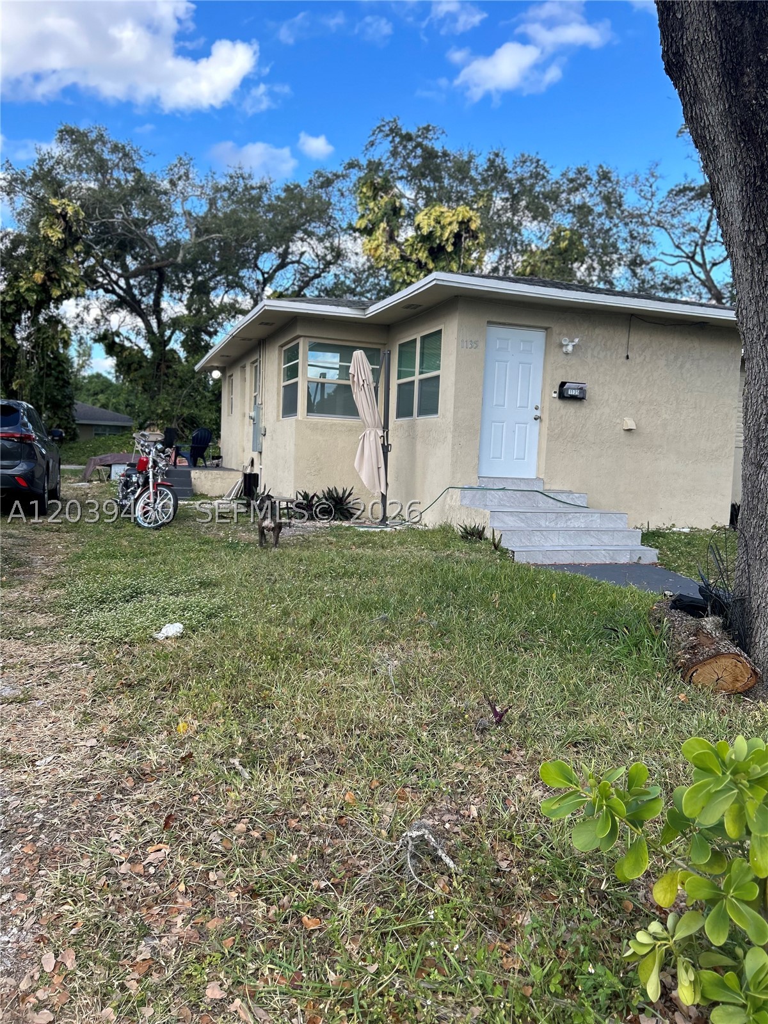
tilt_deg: -3.4
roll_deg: -3.1
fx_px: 769
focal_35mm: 26
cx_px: 384
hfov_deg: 53.1
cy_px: 512
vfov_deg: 67.3
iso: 50
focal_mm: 5.7
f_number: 1.5
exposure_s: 1/1029
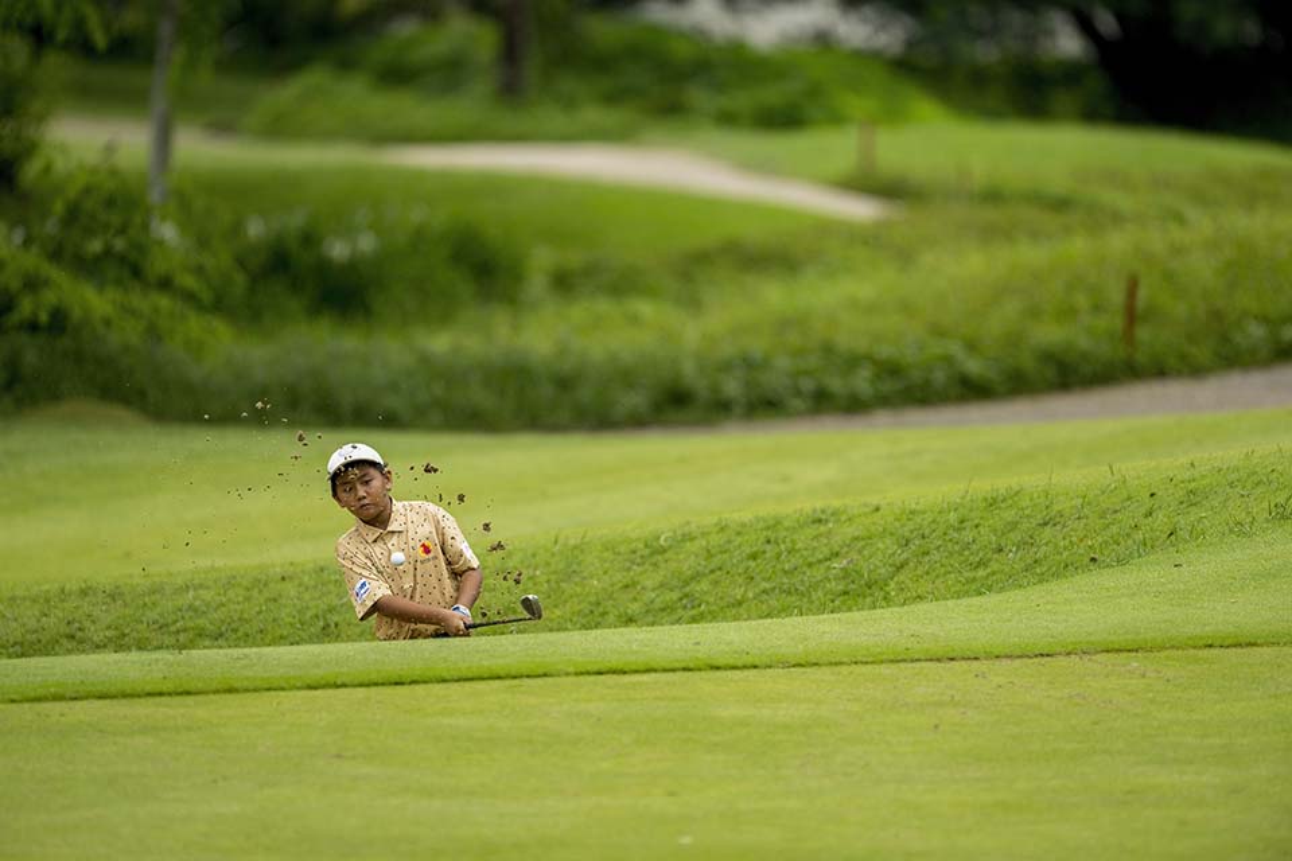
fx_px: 14354
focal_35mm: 400
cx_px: 646
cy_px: 430
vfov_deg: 3.4
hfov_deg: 5.2
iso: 1100
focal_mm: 400
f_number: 3.5
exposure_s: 1/4000
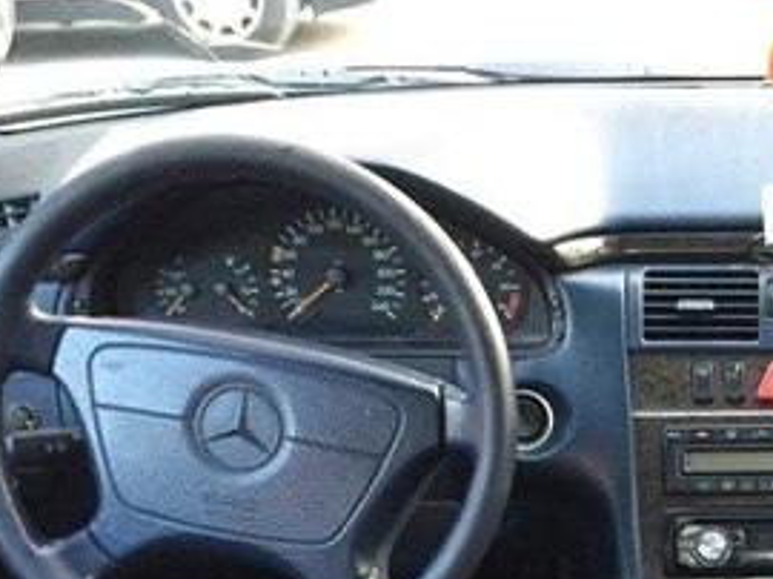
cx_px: 833
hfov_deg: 25.6
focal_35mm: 71
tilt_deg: -26.9
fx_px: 1584
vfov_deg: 19.8
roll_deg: +0.2
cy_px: 635
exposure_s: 1/33
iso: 250
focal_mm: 4.15
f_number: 2.2
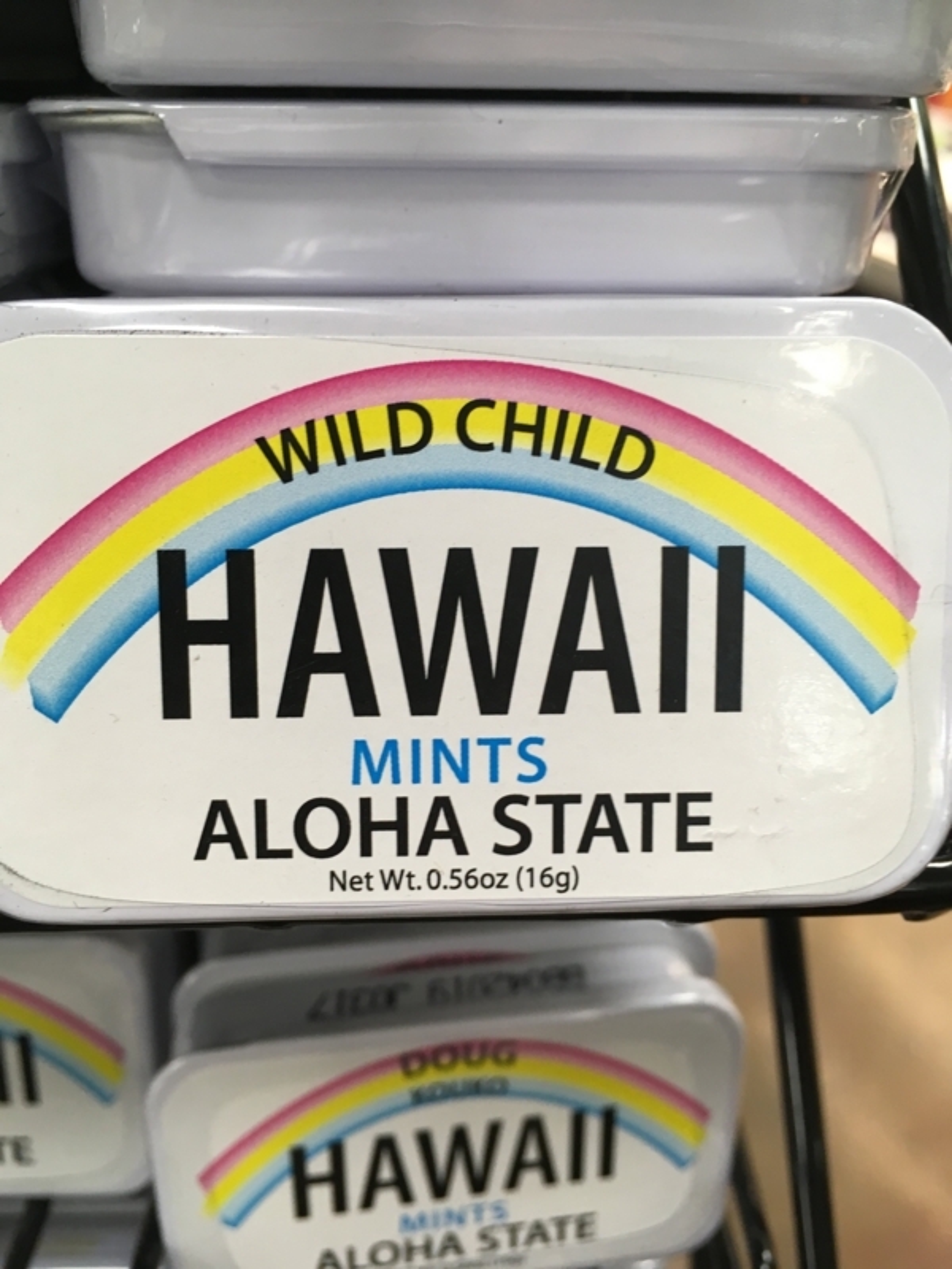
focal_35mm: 29
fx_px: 1063
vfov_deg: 61.7
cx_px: 476
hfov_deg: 48.2
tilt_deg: -36.4
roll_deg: -1.6
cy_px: 634
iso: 50
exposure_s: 1/30
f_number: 2.2
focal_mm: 4.15
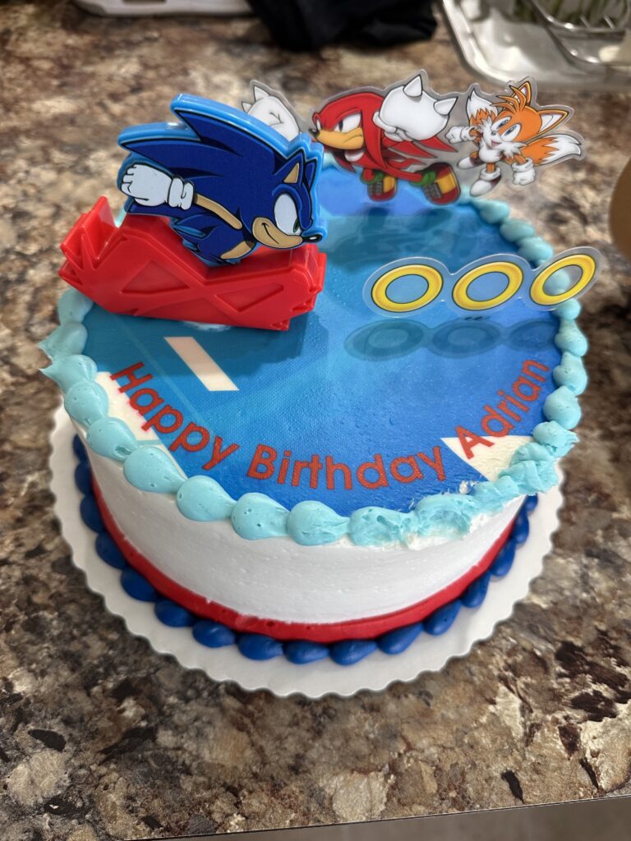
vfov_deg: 71.6
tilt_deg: -55.7
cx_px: 316
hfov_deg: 56.8
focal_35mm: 24
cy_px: 420
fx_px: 583
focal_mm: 6.86
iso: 250
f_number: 1.78
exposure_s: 1/60
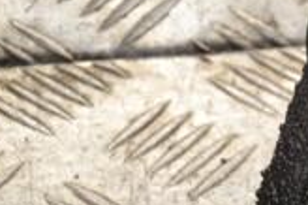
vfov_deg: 3.6
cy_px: 81
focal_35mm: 384
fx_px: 3282
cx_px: 507
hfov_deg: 5.3
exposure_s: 1/100
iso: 800
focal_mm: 70
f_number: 5.3
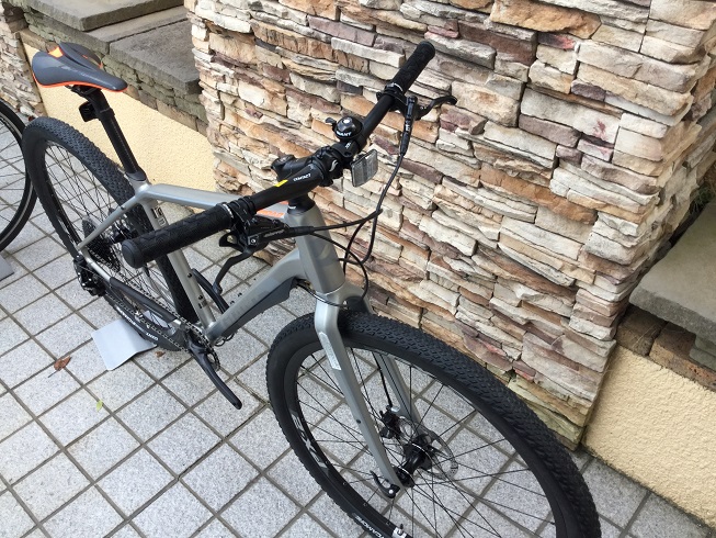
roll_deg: +1.4
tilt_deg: -41.8
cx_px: 358
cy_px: 269
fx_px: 641
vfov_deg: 45.5
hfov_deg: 58.3
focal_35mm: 31
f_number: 2.4
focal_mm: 3.3
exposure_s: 1/120
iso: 25
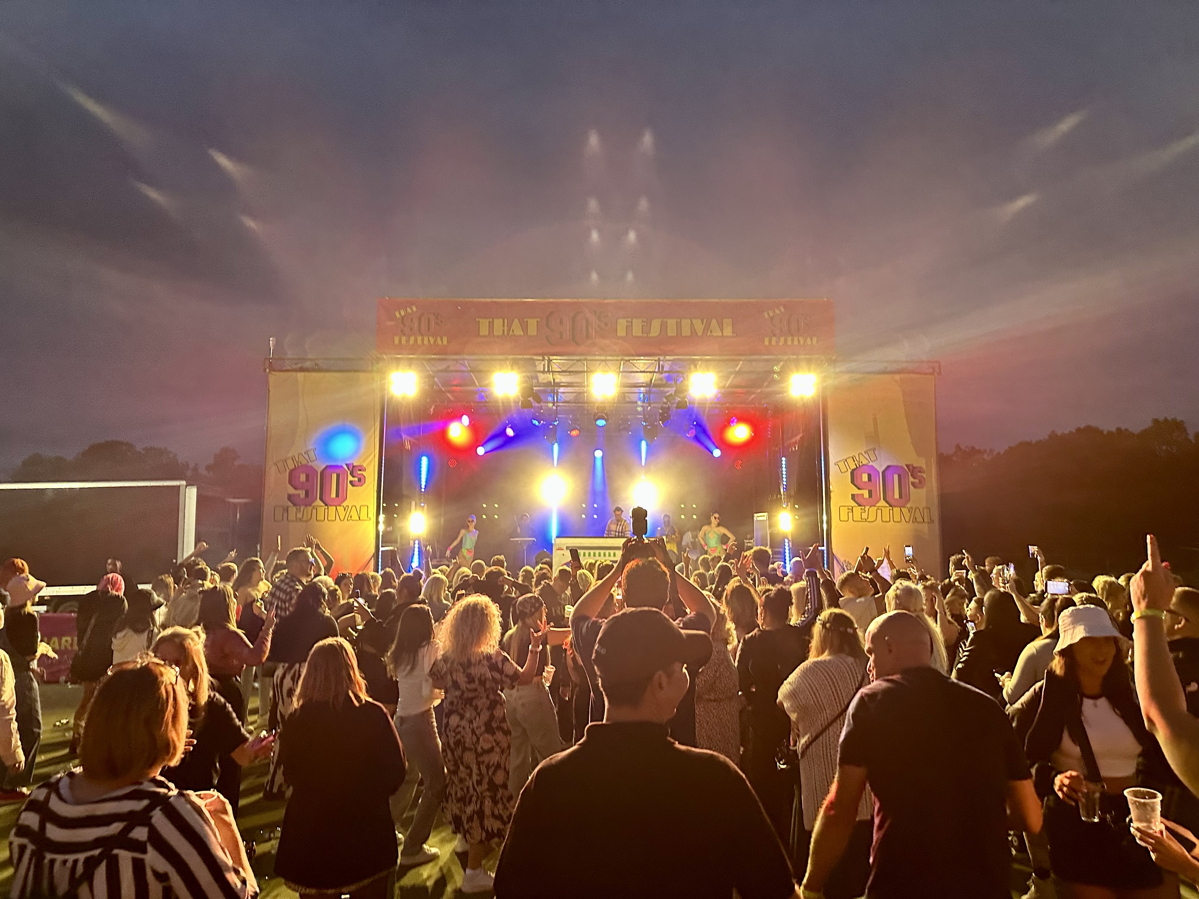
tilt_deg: +4.7
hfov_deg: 71.6
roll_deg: +0.7
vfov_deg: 56.8
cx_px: 600
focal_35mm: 24
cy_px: 450
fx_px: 831
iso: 400
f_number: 1.78
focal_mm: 6.86
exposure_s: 1/60
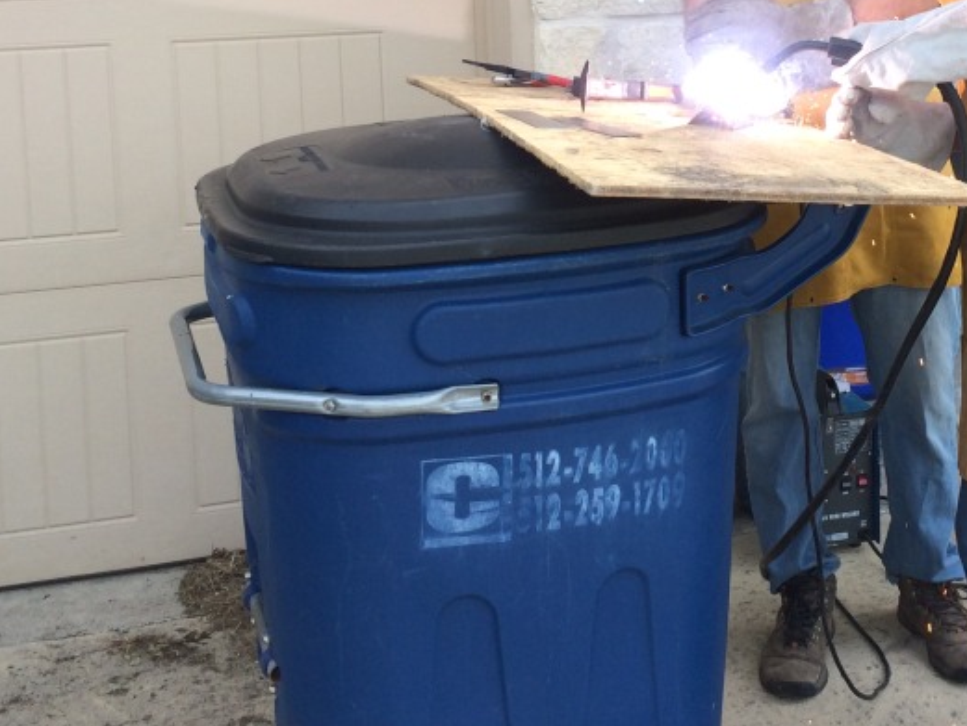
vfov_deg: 24.8
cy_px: 58
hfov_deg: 33.3
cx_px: 679
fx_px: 1593
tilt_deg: -7.8
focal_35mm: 57
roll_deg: +1.4
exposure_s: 1/297
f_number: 2.2
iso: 32
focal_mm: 4.15
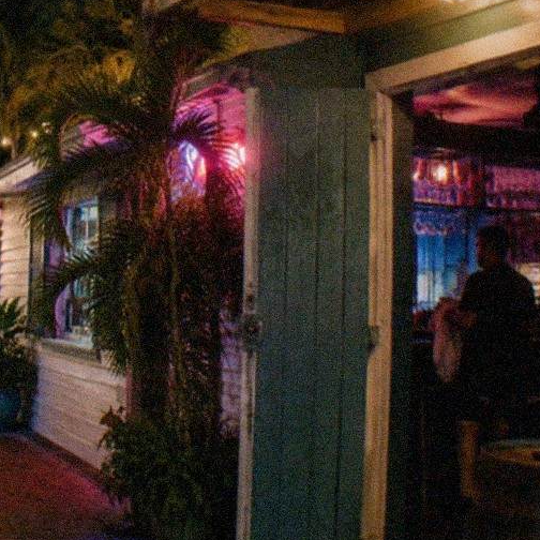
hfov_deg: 14.7
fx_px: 2083
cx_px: 88
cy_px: 294
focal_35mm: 118
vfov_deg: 14.8
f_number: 2.5
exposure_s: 1/200
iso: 4000
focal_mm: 70
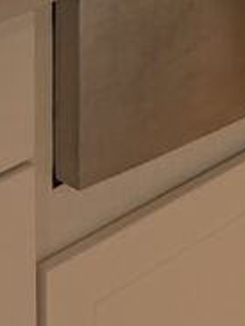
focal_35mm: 135
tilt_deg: +1.4
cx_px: 297
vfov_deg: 11.3
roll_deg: -0.3
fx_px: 1271
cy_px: -530
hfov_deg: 10.8
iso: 64
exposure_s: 1/166
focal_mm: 6.76
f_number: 1.78
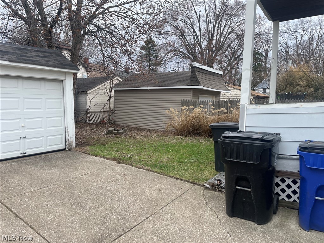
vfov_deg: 53.1
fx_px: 243
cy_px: 122
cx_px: 162
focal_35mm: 26
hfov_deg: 67.3
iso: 32
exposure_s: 1/910
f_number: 1.6
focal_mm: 4.2
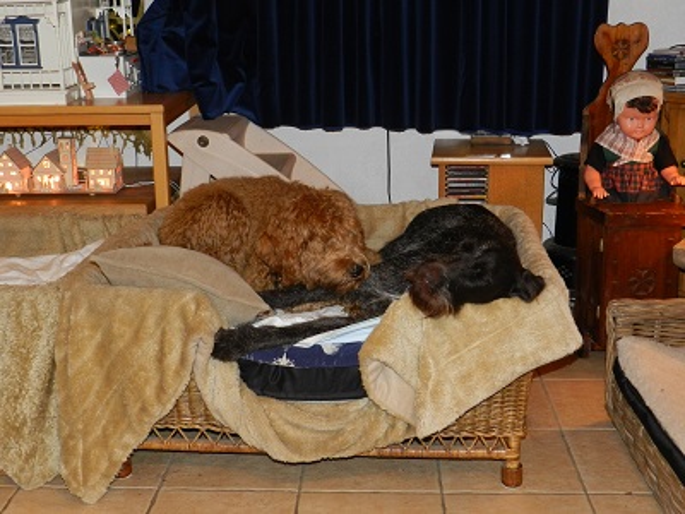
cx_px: 342
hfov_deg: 41.2
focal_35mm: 46
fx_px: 910
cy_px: 257
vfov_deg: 31.5
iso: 400
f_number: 4.2
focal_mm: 8.1
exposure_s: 1/8
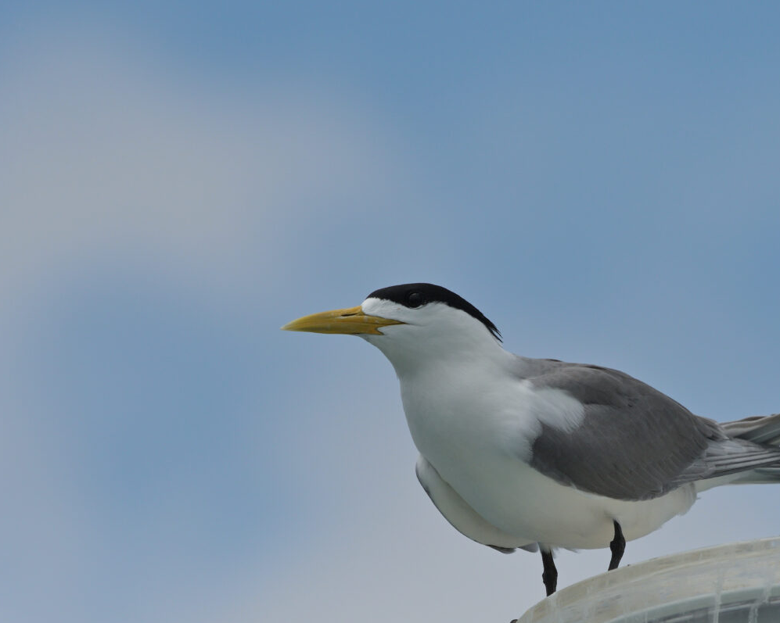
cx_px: 466
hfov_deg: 2.9
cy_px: 312
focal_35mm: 661
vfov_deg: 2.3
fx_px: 15255
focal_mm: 390
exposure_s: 1/4000
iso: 400
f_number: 8
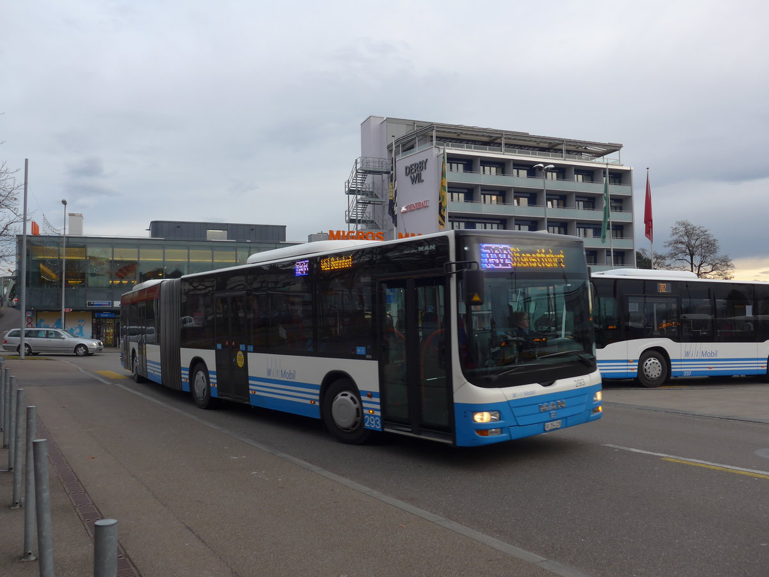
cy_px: 288
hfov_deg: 61.7
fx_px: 644
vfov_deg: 48.2
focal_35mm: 29
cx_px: 384
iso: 80
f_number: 2.8
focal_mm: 6
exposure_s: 1/160
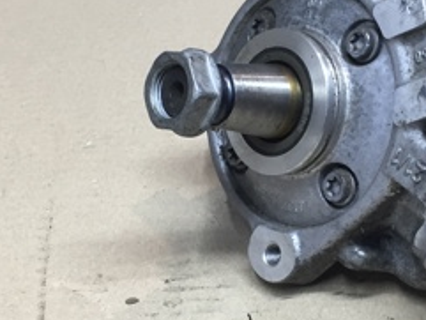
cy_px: 131
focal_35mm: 77
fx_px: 948
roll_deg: +0.4
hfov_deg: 25.1
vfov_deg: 19.1
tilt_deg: -31.9
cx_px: 309
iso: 64
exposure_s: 1/33
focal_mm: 4.15
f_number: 2.2
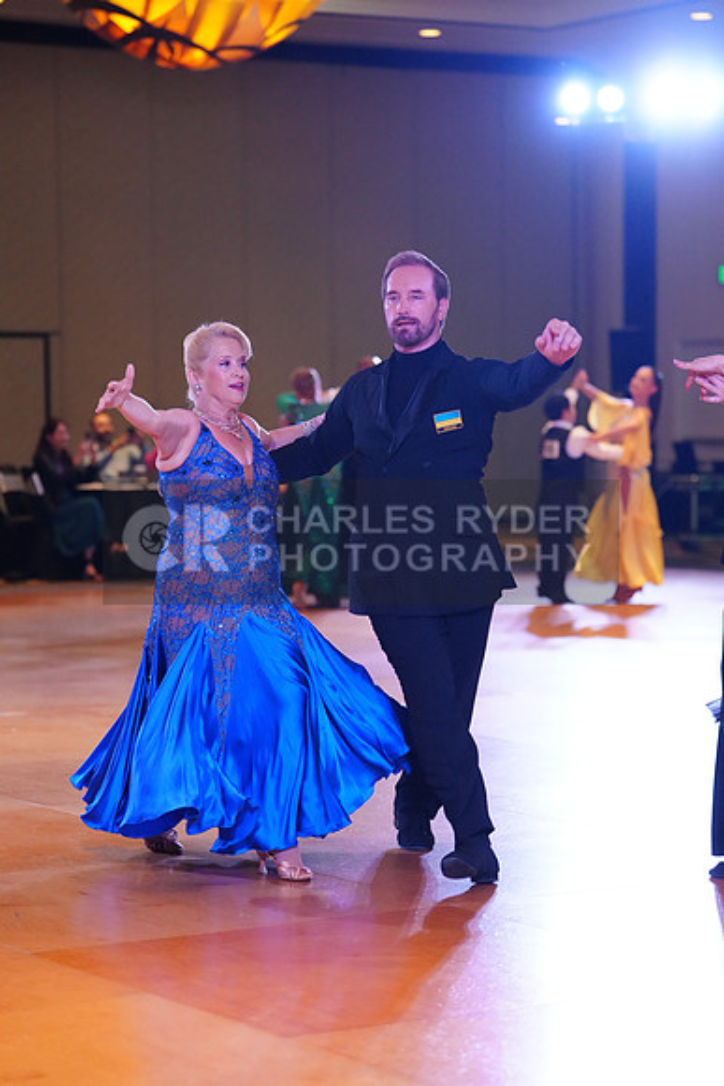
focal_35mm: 99
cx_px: 362
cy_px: 543
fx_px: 2984
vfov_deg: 20.6
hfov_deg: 13.8
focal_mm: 99
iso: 5000
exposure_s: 1/500
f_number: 2.8
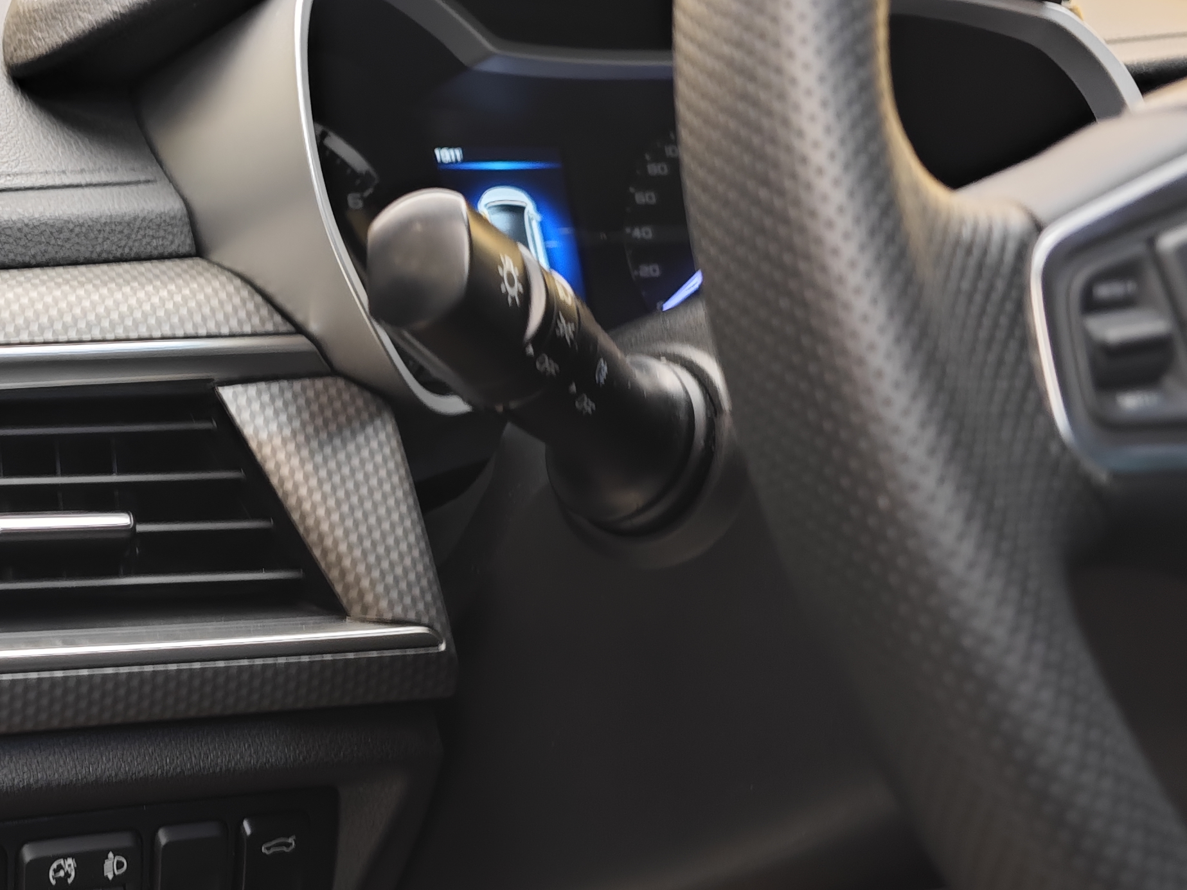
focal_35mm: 51
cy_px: 492
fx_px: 1749
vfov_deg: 28.5
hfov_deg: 34.6
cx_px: 42
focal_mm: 8.7
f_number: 1.9
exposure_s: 1/24
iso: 640
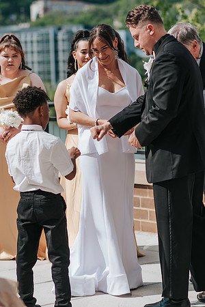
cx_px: 102
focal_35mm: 128
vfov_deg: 16.1
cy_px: 154
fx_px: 1089
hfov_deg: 10.8
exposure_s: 1/2000
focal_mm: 85
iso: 100
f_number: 2.8
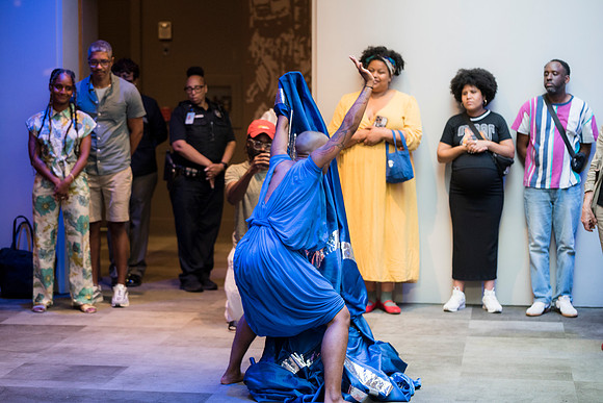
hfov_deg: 23.6
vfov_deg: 15.9
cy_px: 202
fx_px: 1441
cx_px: 302
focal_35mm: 86
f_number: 2.8
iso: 1600
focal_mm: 86
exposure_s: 1/125
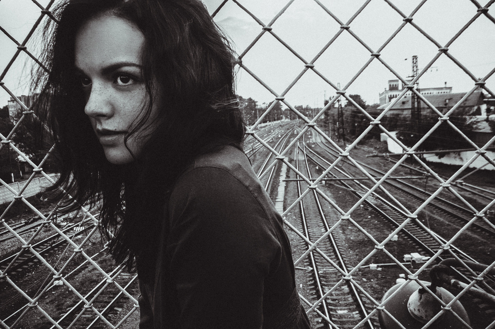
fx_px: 433
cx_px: 248
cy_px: 164
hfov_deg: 59.6
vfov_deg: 41.6
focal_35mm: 32
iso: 500
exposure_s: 1/90
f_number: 13
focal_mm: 21
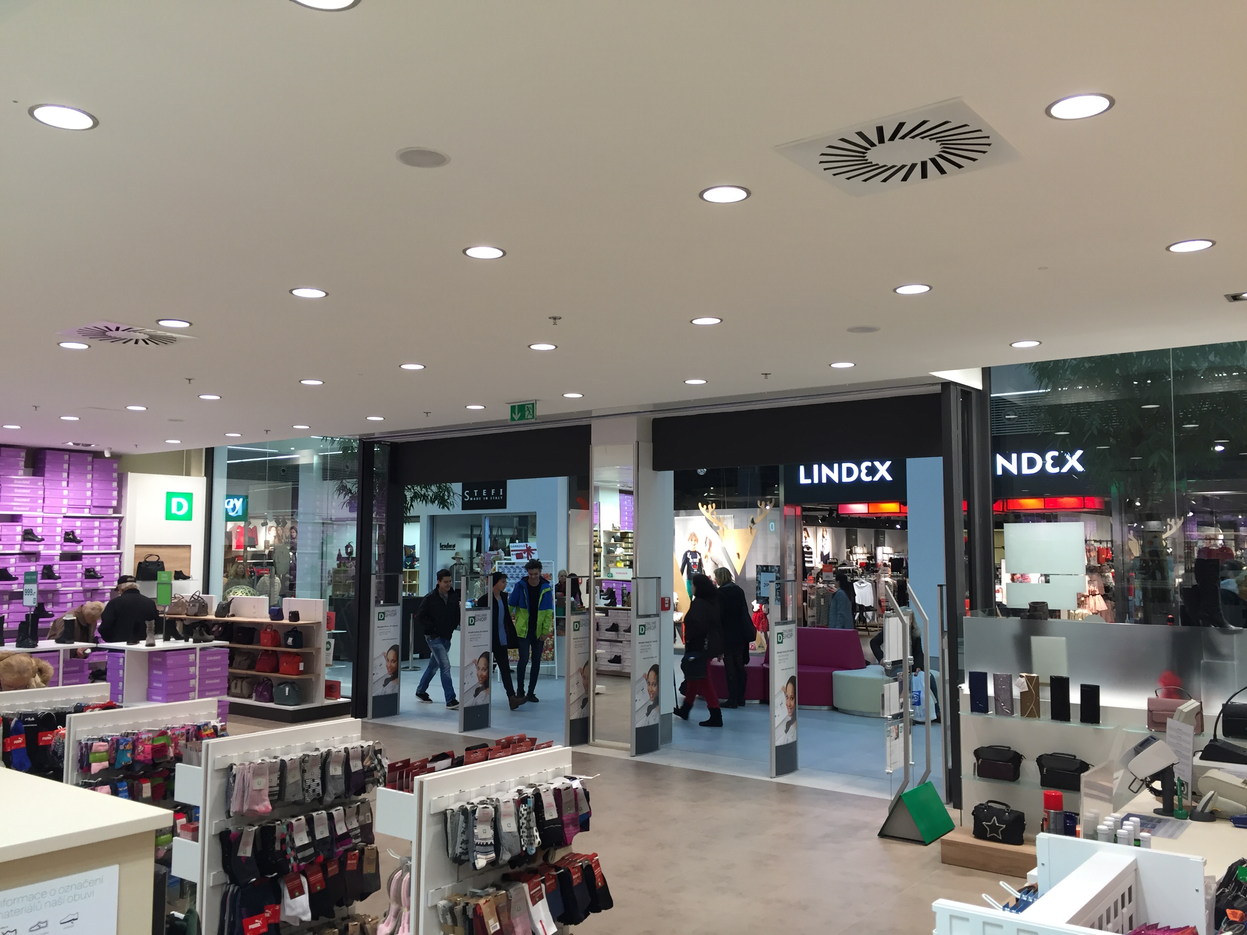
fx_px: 1045
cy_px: 468
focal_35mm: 29
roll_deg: -0.1
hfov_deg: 61.7
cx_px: 624
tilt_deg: +4.2
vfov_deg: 48.2
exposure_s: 1/33
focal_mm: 4.15
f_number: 2.2
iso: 32
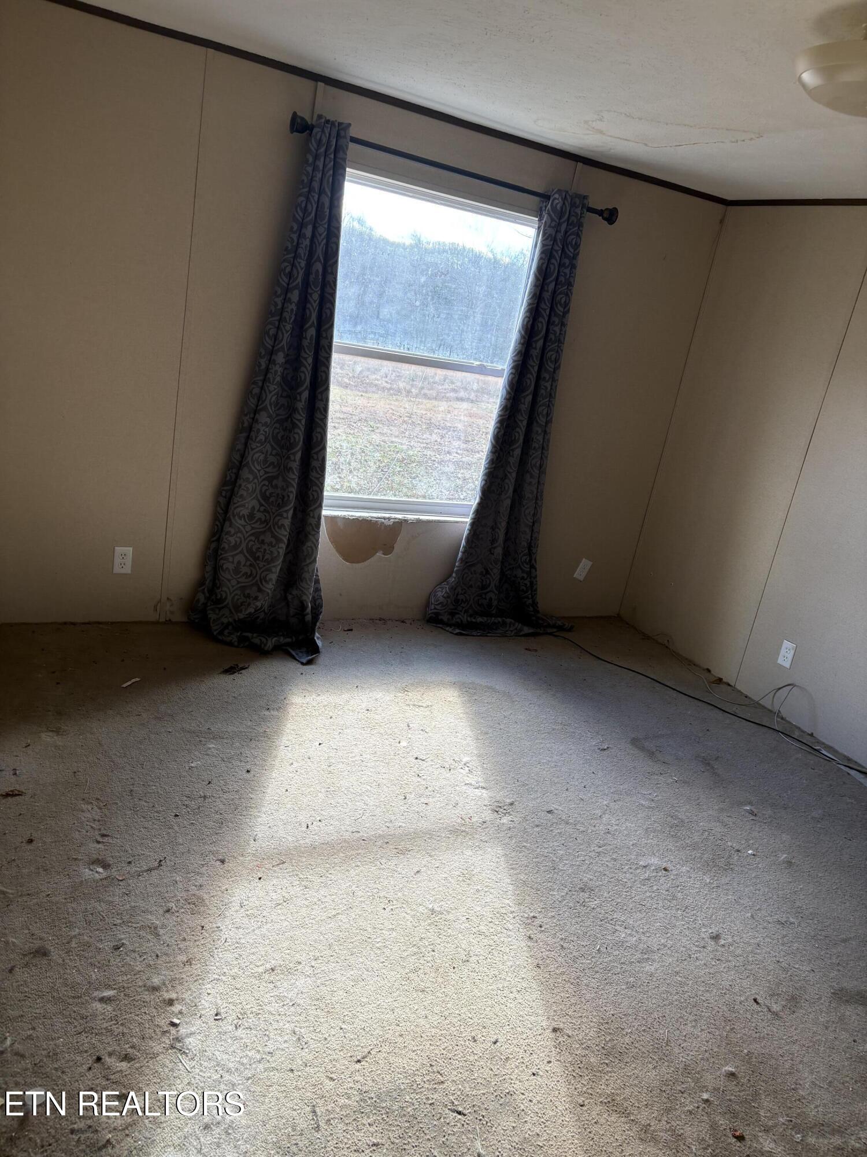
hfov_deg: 53.1
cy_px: 578
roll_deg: -10.6
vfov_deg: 67.3
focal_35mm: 26
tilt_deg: -16.6
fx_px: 868
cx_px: 434
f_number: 1.6
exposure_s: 1/121
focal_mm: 5.96
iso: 40
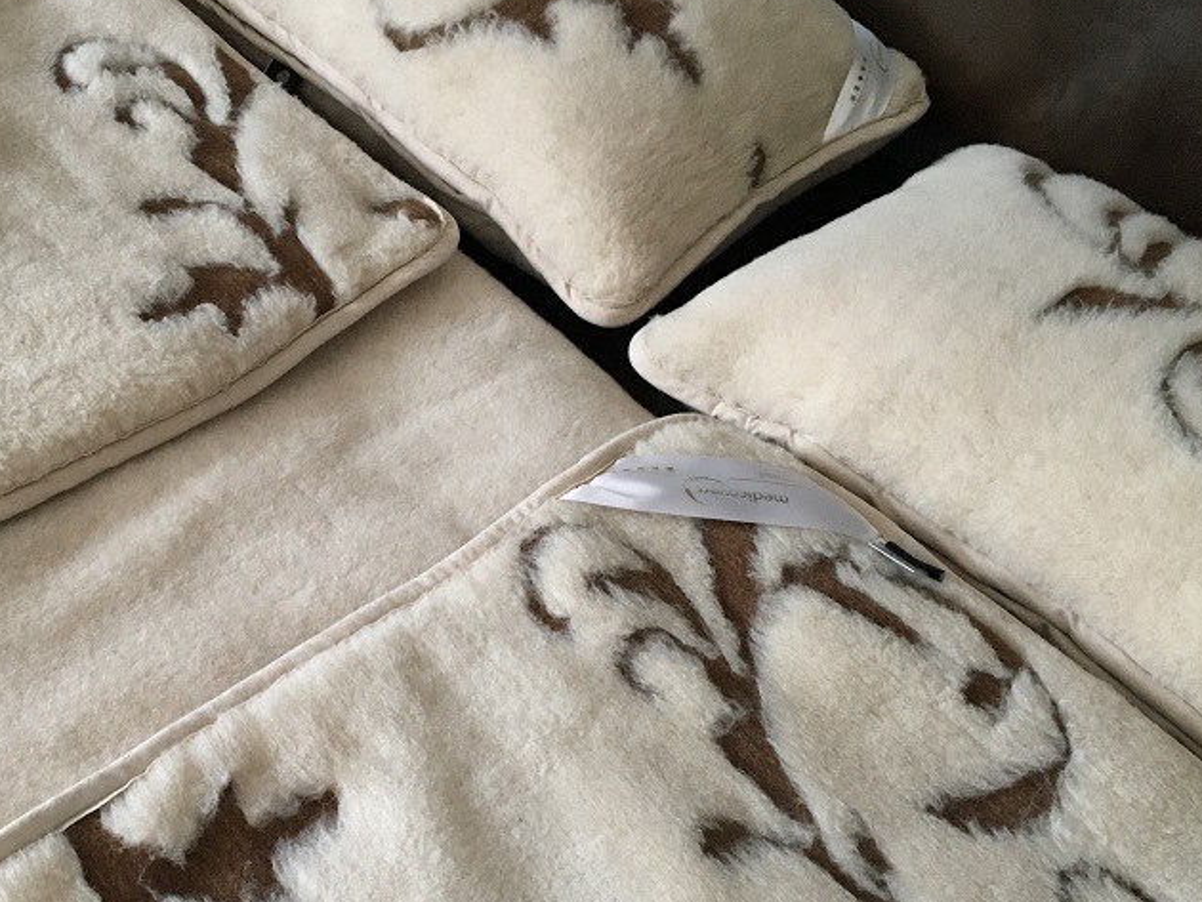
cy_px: 503
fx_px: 1598
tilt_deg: -46.9
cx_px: 399
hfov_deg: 40.7
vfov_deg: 31.5
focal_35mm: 46
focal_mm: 4.15
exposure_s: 1/33
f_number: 2.2
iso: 200
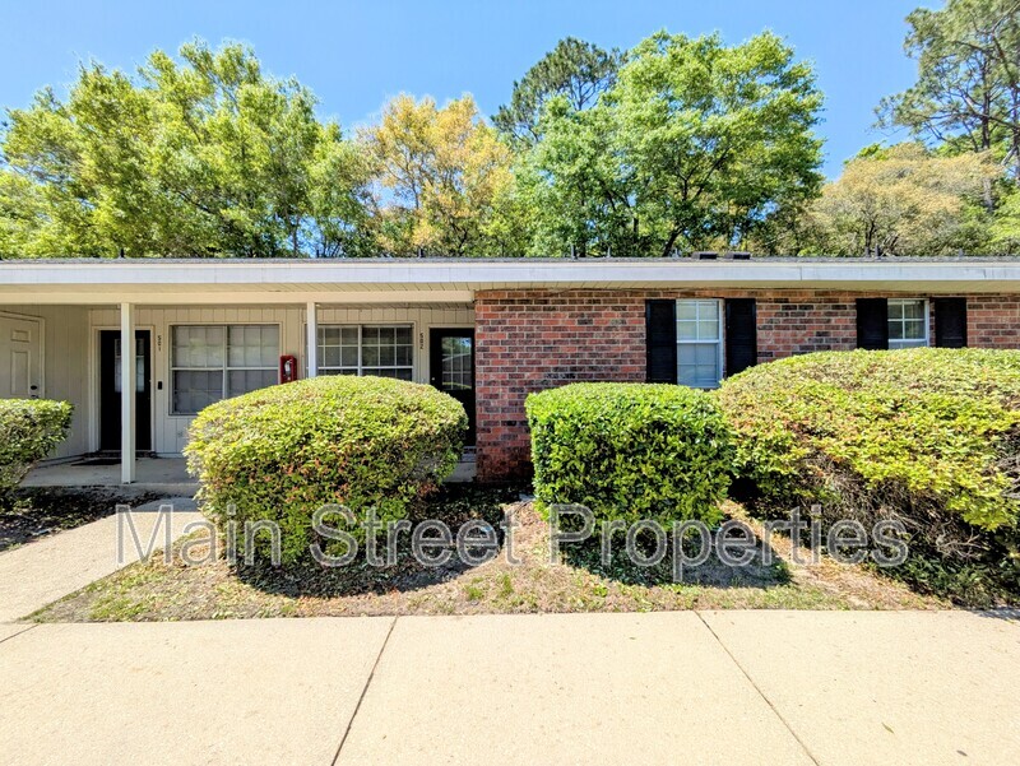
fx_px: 413
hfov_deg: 102.0
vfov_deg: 85.7
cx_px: 510
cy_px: 383
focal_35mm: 14
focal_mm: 1.83
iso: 50
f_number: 2.2
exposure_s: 1/1458
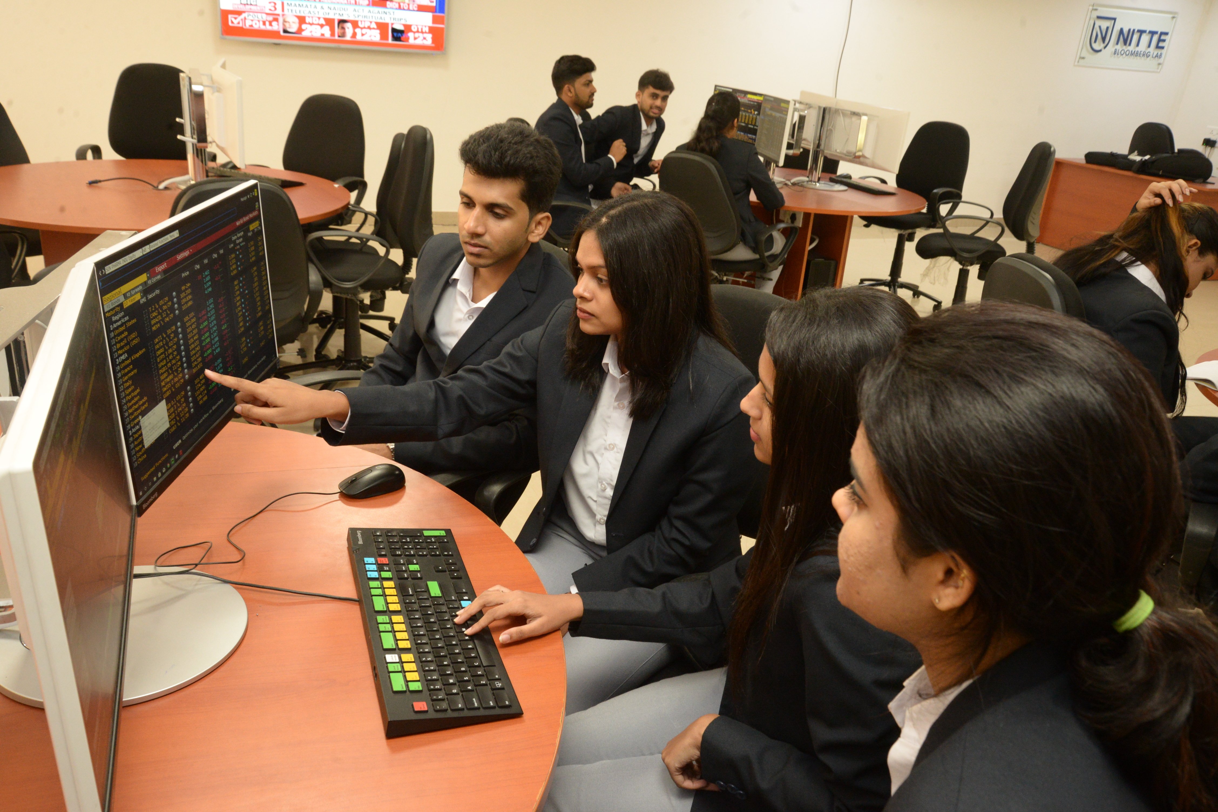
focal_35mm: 29
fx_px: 981
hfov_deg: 63.7
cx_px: 609
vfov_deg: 45.0
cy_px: 406
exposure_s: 1/30
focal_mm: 29
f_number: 13
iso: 3200
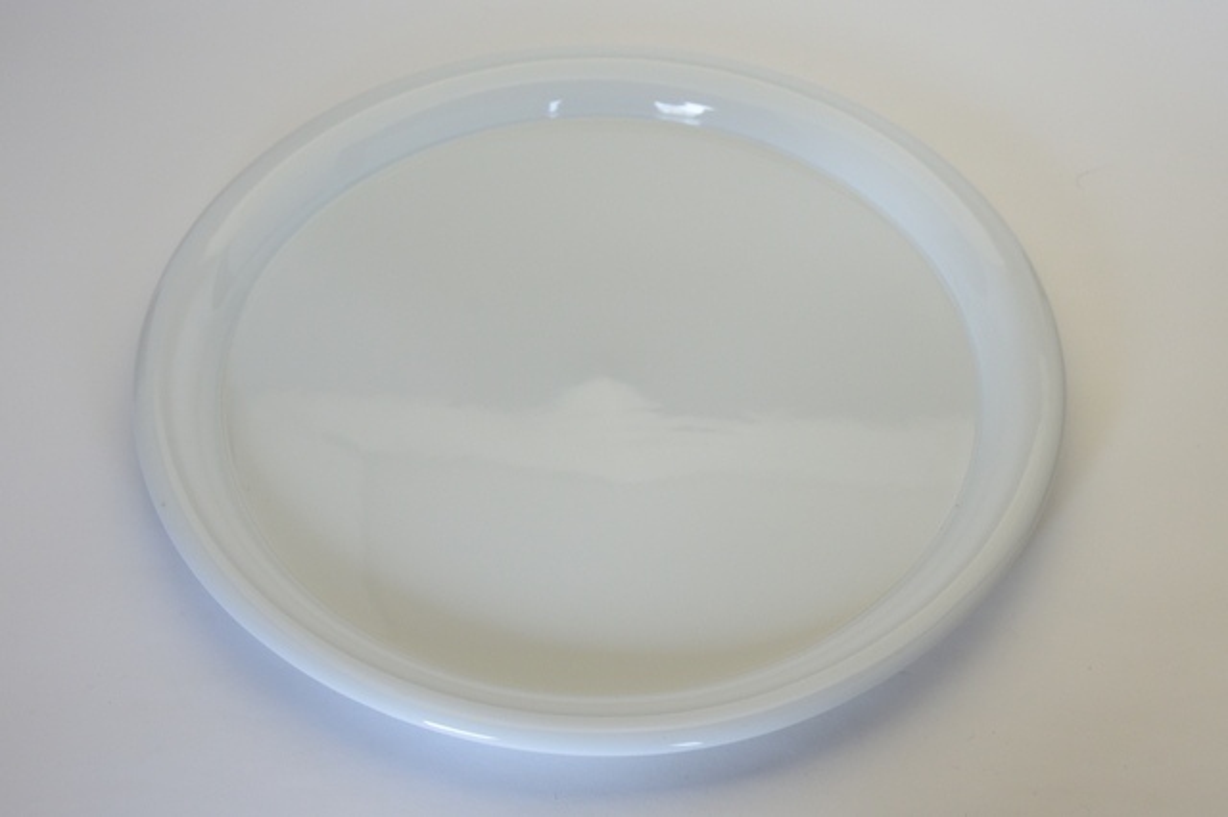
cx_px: 614
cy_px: 408
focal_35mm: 38
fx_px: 1295
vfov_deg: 35.0
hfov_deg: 50.7
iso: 1000
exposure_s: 1/160
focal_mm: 38
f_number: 6.3
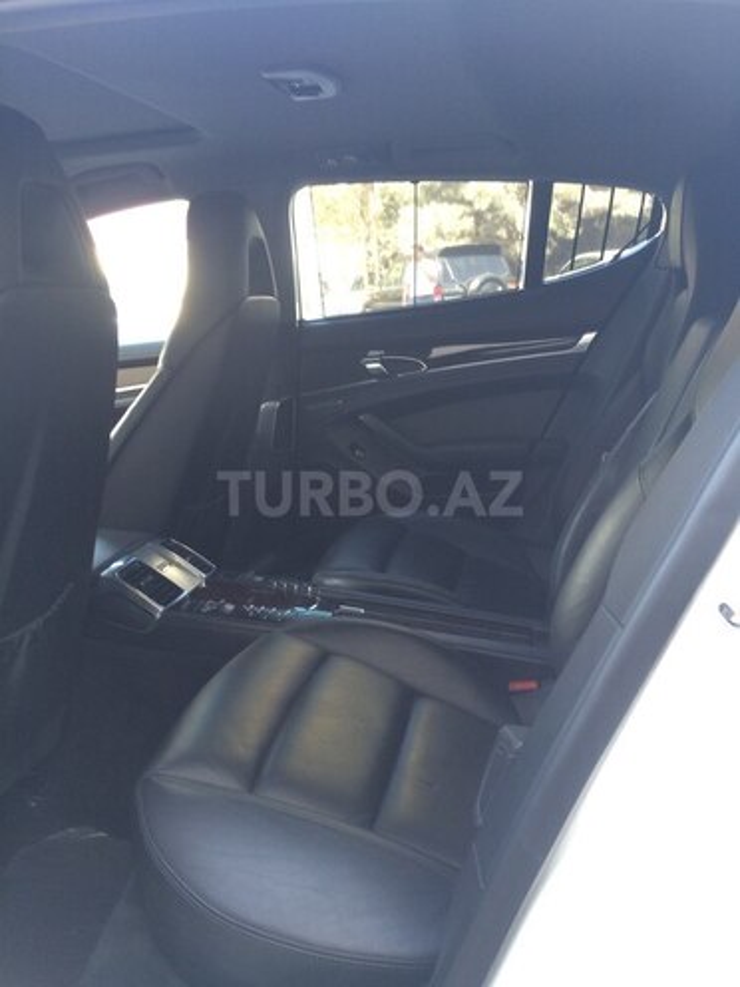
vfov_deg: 61.7
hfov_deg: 48.2
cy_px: 494
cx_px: 370
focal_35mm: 29
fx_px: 827
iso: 40
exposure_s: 1/33
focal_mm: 4.15
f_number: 2.2
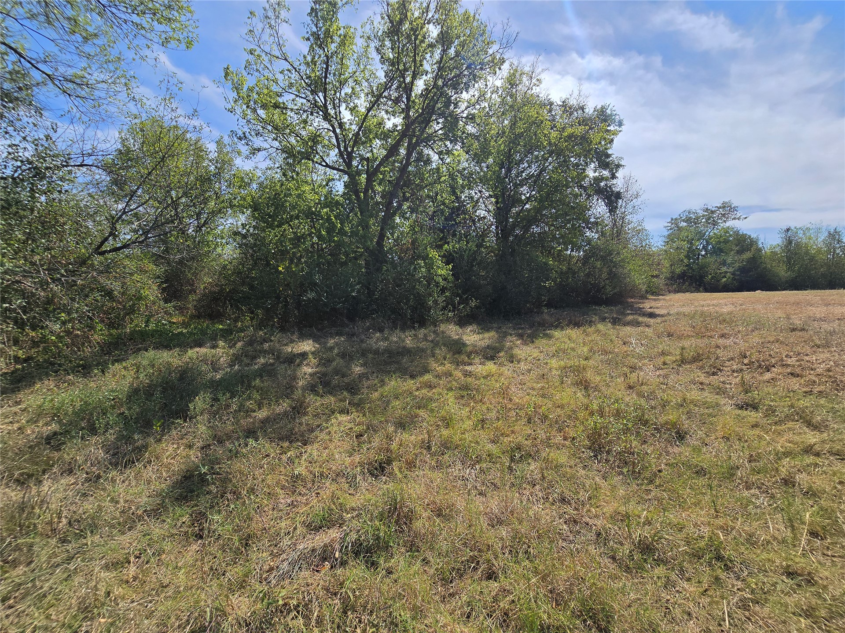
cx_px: 422
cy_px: 316
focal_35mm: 13
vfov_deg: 89.9
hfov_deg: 106.2
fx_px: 317
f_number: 2.2
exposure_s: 1/2874
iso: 50
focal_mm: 2.2
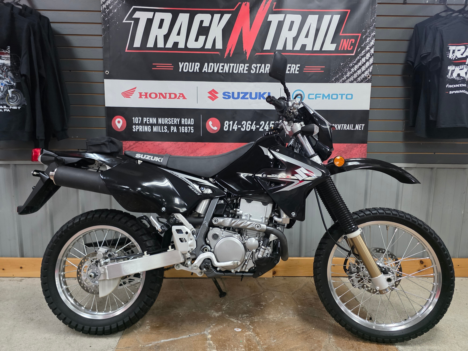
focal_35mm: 23
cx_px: 234
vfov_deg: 58.9
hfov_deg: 73.9
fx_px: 311
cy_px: 176
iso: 1000
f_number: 1.7
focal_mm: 6.3
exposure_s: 1/120
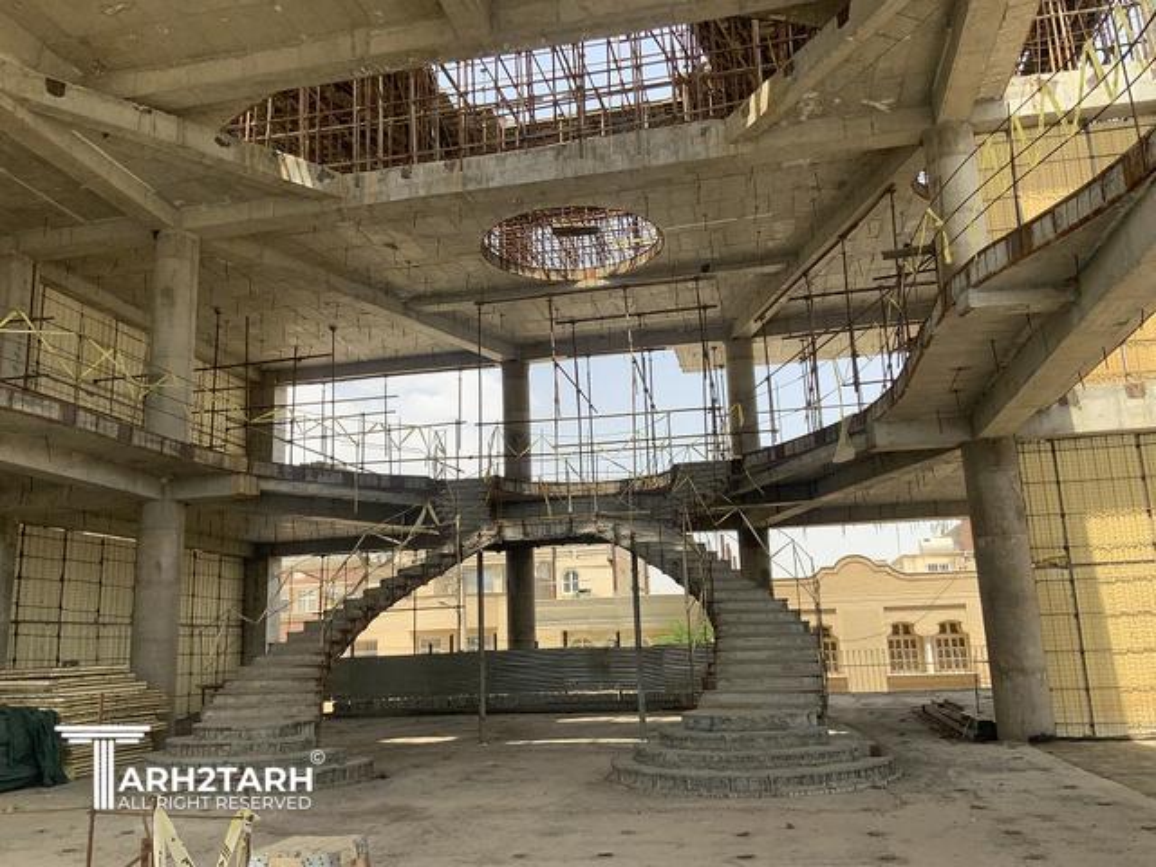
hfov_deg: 61.7
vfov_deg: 48.2
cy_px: 434
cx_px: 578
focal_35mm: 29
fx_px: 968
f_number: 1.8
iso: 16
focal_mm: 3
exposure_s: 1/898
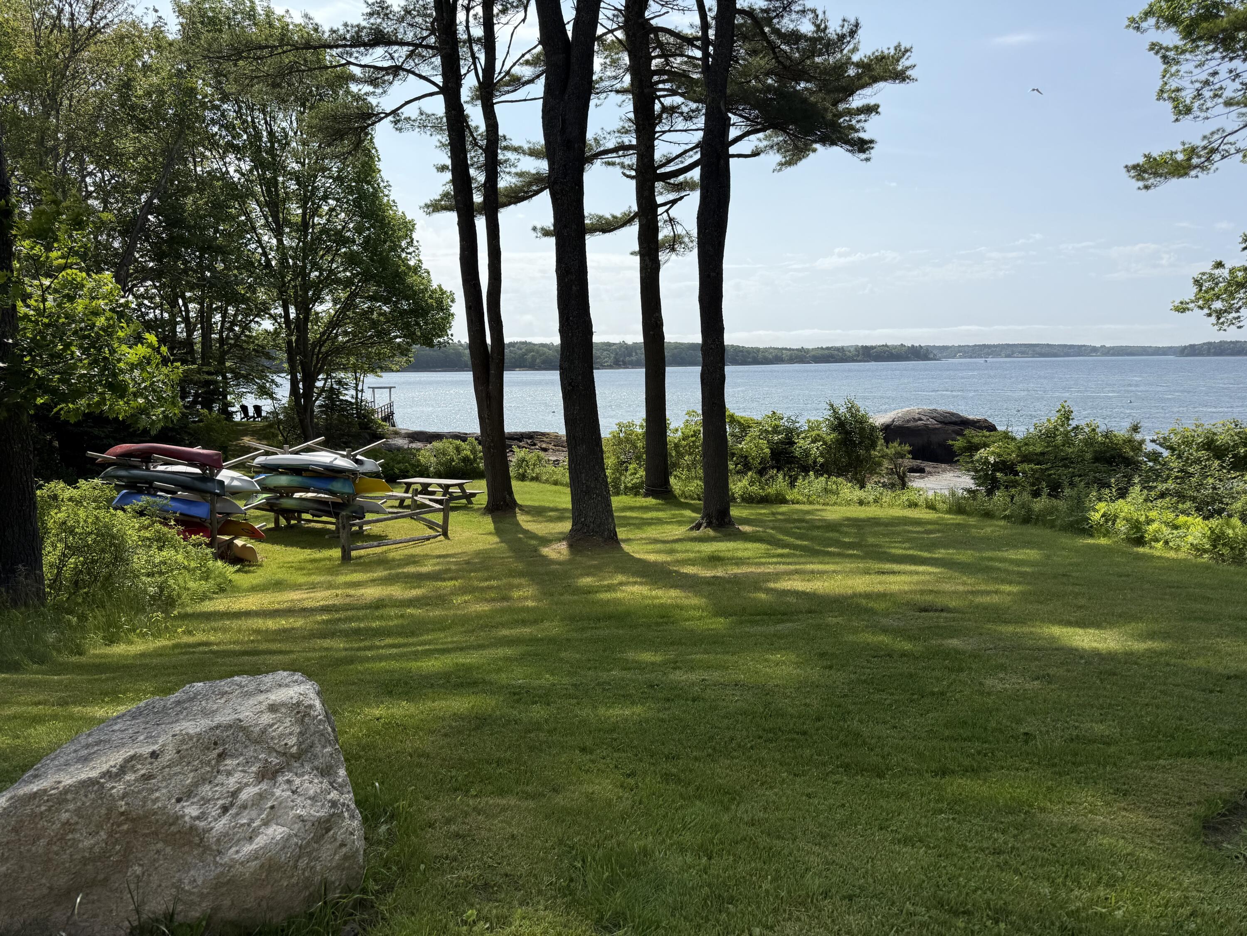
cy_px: 468
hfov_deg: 71.6
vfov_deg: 56.8
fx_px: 865
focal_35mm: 24
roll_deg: +0.6
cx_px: 624
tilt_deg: -6.2
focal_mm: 6.76
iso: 80
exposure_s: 1/7353
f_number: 1.78
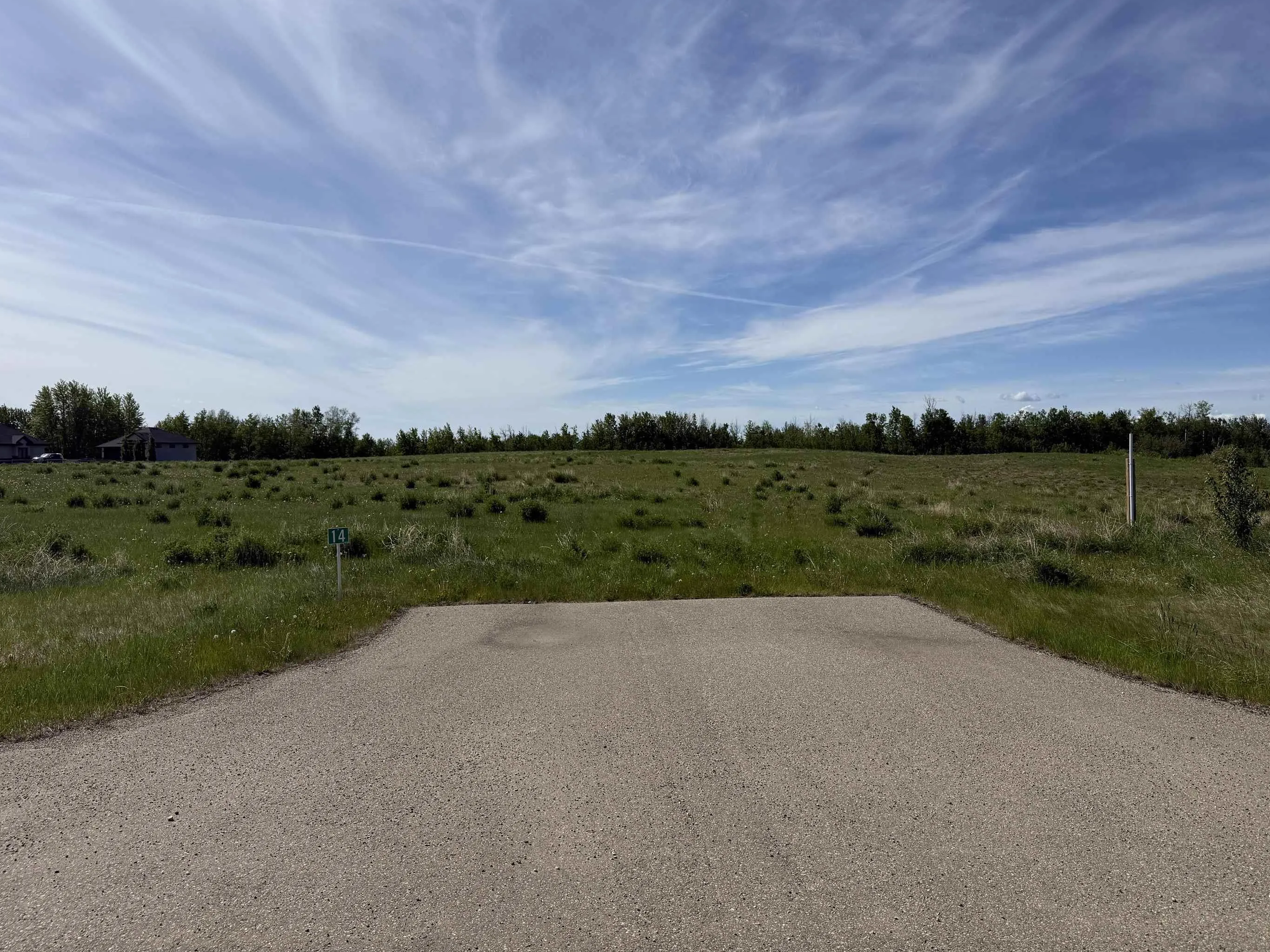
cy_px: 456
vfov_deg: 51.3
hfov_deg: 65.3
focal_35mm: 27
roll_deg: +0.7
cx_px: 647
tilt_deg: -0.6
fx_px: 991
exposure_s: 1/10309
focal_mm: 6.76
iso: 80
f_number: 1.78
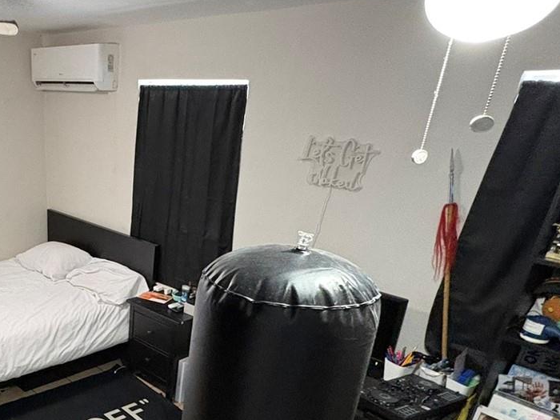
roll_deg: -0.6
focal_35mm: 32
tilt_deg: -26.3
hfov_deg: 52.4
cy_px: 331
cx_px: 98
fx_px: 518
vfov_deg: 42.3
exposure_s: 1/40
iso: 640
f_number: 2.2
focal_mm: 2.22
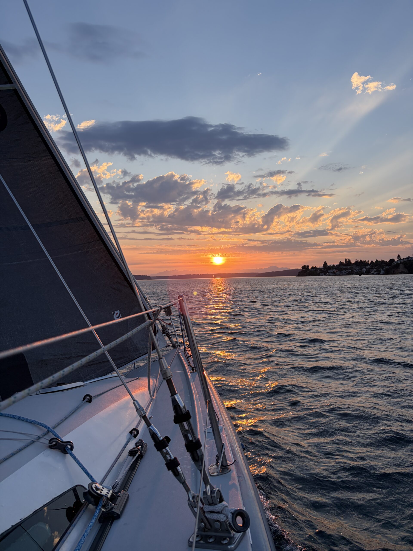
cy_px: 276
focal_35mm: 26
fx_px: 414
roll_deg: -0.2
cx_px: 206
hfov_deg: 53.1
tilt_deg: -2.3
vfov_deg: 67.3
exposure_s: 1/850
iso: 50
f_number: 1.6
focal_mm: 5.96
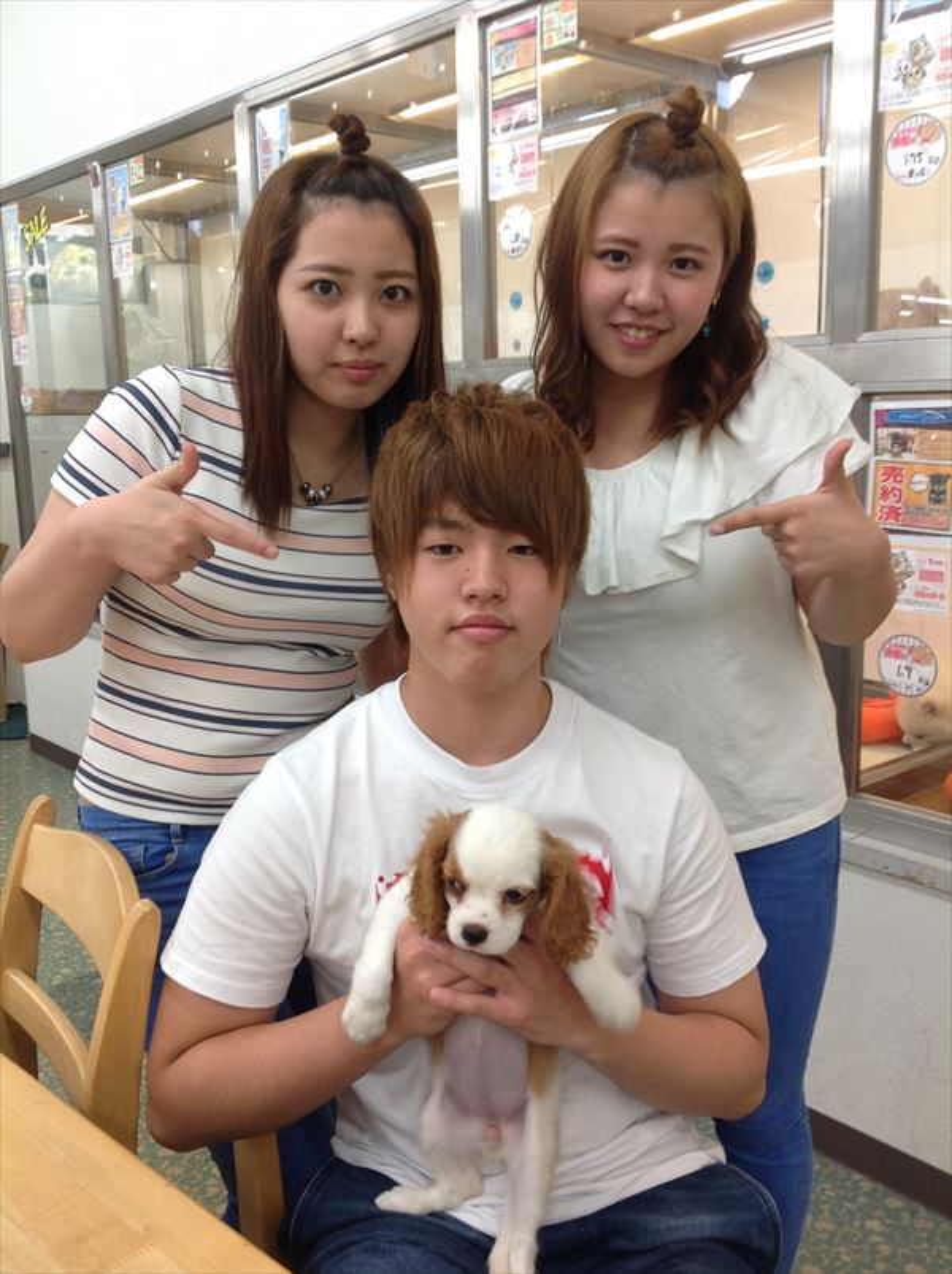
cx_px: 476
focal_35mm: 35
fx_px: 1286
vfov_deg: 52.7
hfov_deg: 40.6
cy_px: 637
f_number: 2.4
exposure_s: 1/24
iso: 50
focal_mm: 4.28
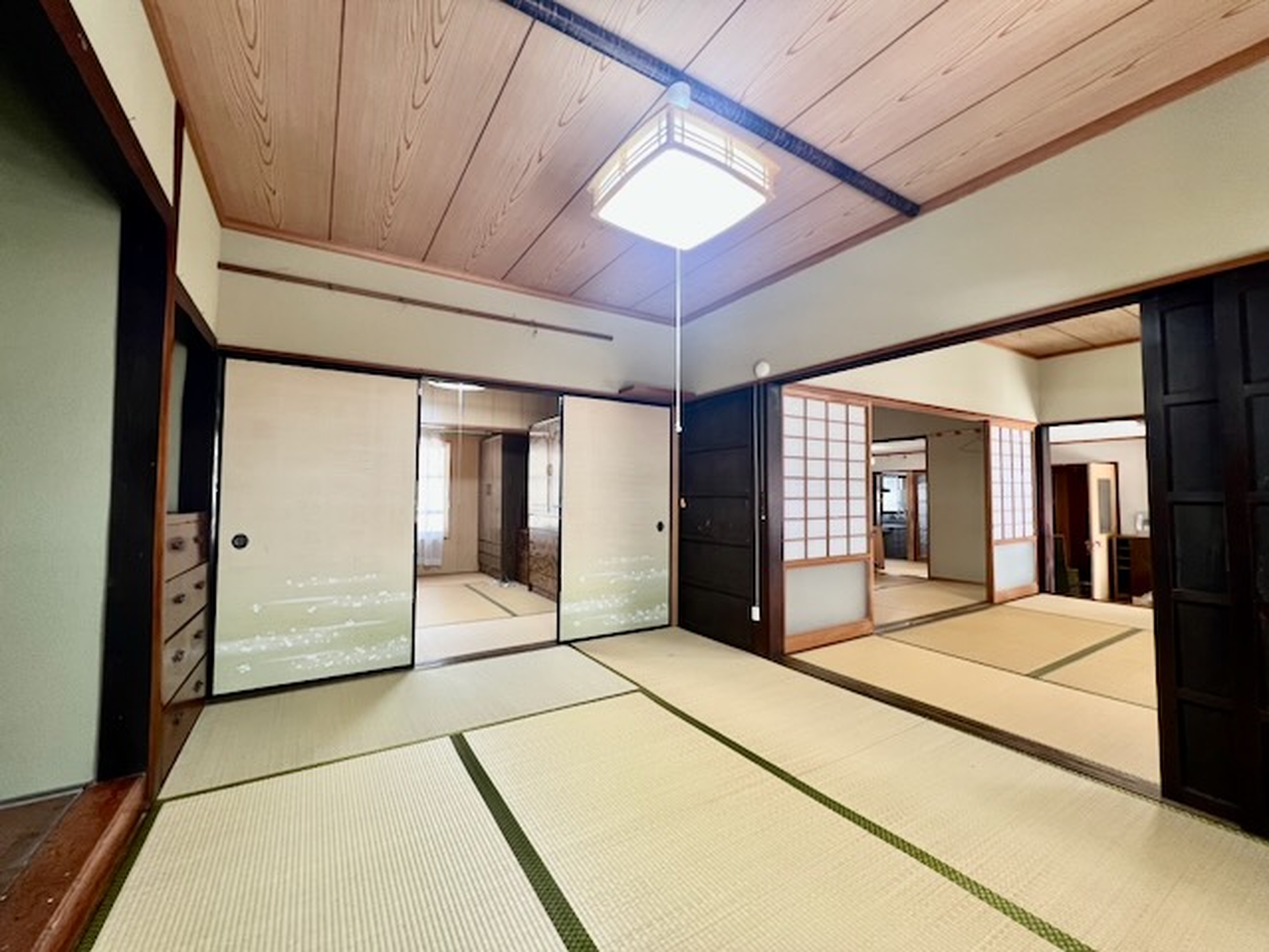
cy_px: 476
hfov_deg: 106.2
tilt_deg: +1.3
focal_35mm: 13
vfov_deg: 89.9
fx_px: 477
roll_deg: +0.1
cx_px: 634
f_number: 1.8
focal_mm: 1.57
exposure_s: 1/60
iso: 160
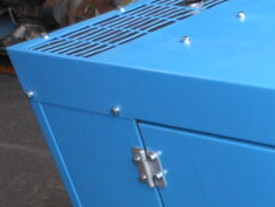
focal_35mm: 91
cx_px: 444
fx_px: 723
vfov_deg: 15.8
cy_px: 229
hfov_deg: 18.4
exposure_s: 1/30
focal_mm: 5
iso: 125
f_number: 3.7
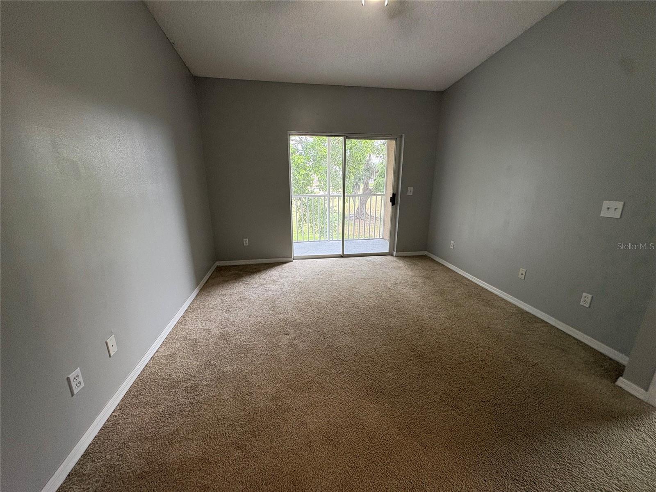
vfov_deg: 85.7
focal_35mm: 14
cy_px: 246
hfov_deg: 102.1
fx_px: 265
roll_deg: +0.3
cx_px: 328
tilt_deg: -15.4
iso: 200
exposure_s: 1/120
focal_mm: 2.22
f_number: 2.2
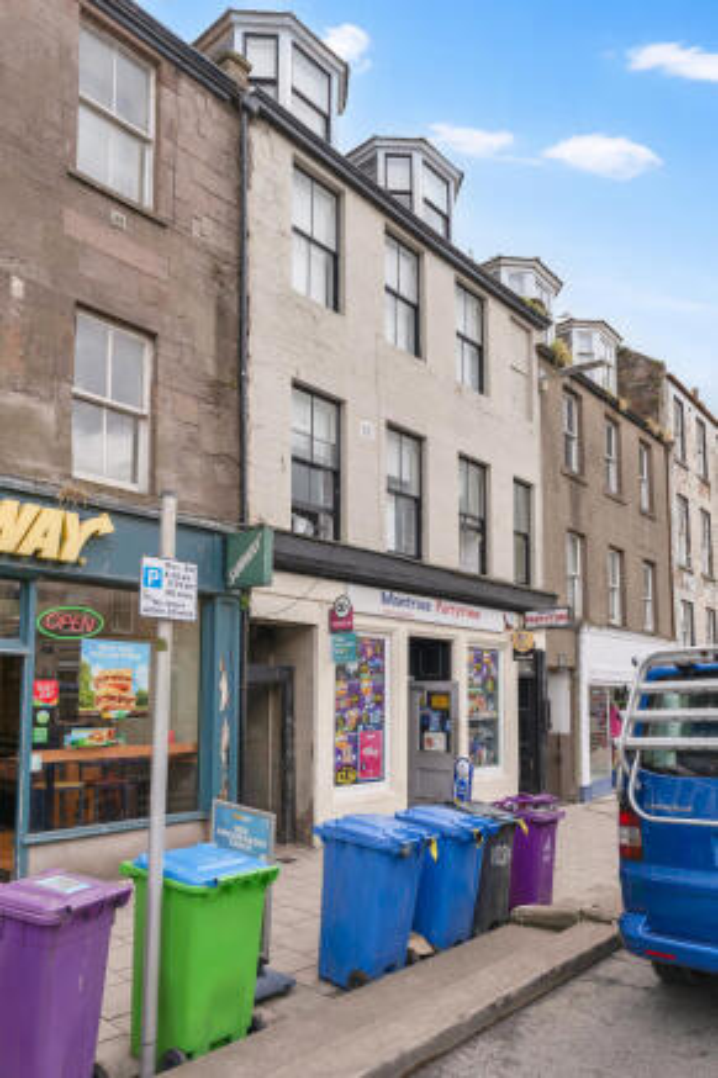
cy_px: 539
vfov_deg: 76.1
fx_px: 689
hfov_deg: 55.1
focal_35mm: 23
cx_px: 359
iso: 200
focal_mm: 23
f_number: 5.6
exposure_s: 1/250
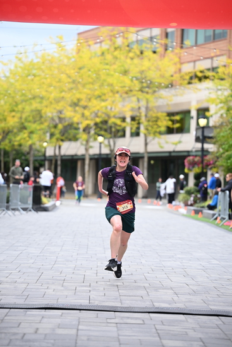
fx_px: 1063
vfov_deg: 18.6
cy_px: 174
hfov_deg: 12.5
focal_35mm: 110
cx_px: 116
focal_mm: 110
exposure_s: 1/2000
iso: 640
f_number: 2.8
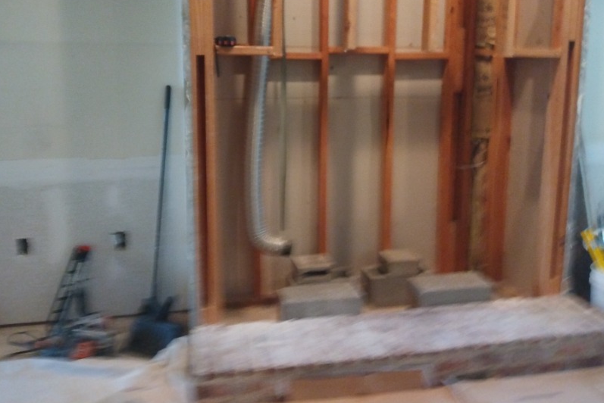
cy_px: 144
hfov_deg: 73.7
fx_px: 403
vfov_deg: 52.4
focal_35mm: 24
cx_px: 299
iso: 759
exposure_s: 1/24
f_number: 2
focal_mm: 3.54
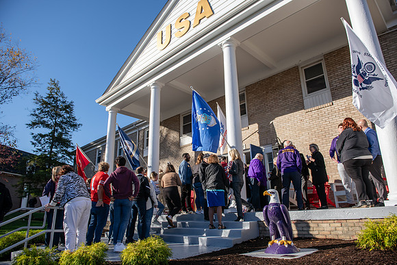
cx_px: 198
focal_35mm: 24
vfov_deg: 53.2
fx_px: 265
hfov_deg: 73.7
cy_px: 132
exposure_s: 1/800
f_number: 4
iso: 125
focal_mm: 24
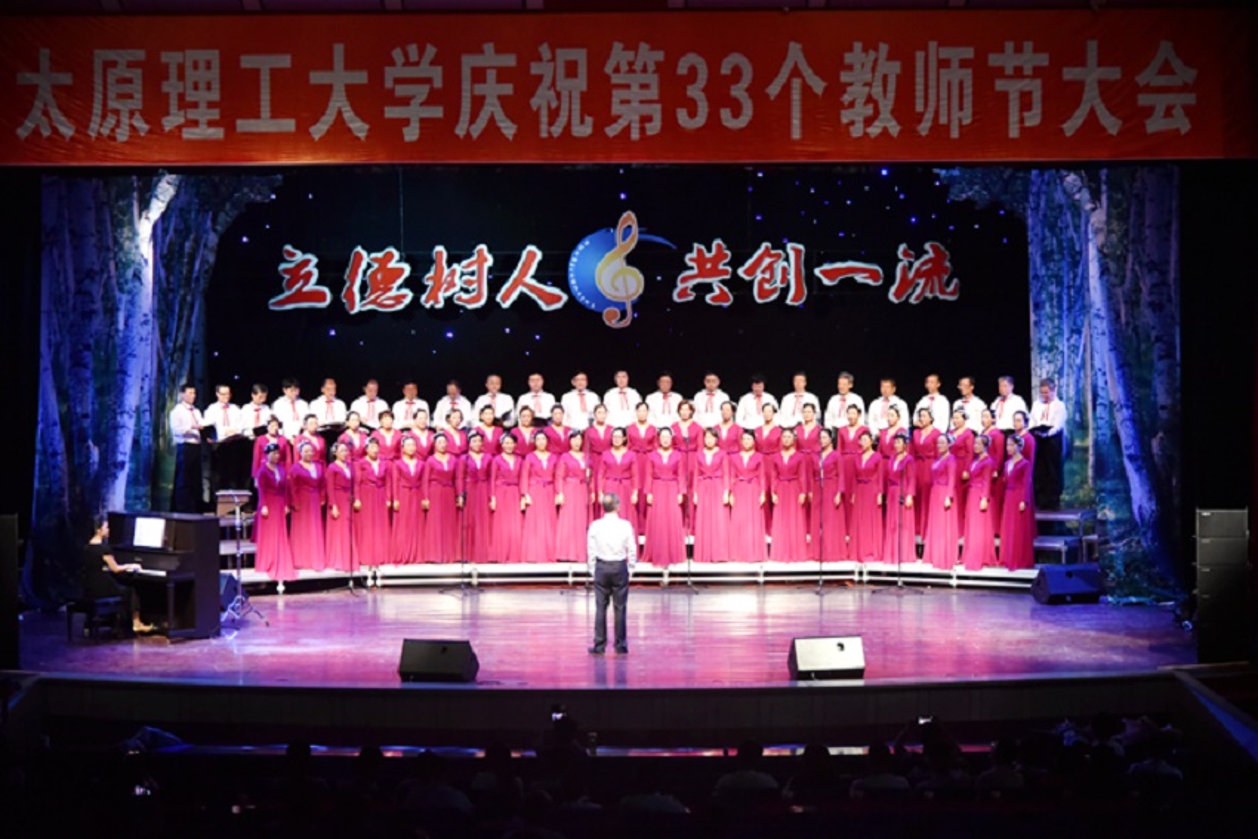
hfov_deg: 26.0
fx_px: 2726
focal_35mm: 78
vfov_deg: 17.5
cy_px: 420
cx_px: 629
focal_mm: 78
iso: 2500
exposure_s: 1/800
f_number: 4
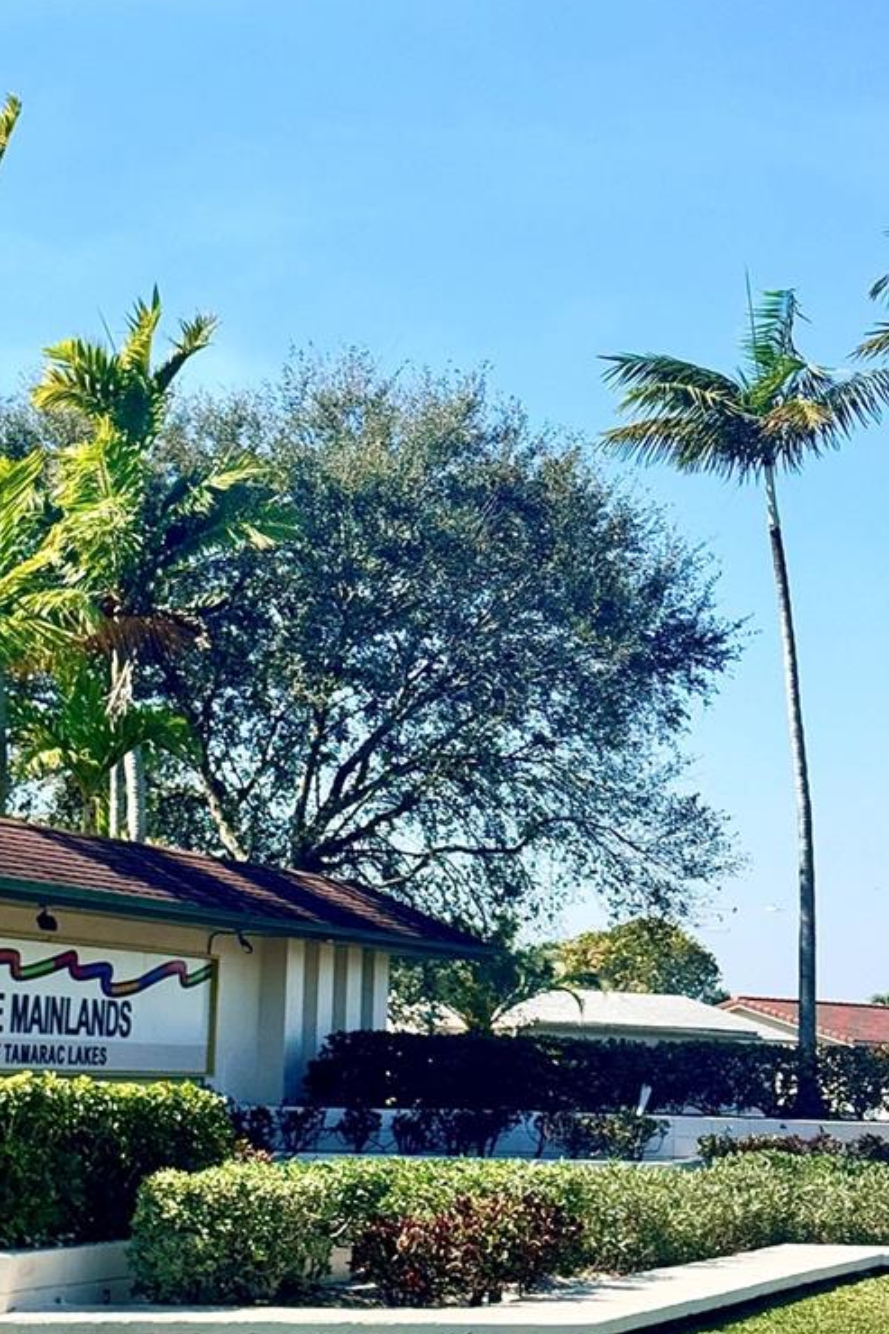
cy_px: 535
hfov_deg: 16.8
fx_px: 3002
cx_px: 460
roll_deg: -1.1
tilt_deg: +9.6
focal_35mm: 81
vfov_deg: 25.0
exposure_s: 1/4608
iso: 64
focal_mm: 6.86
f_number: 1.78
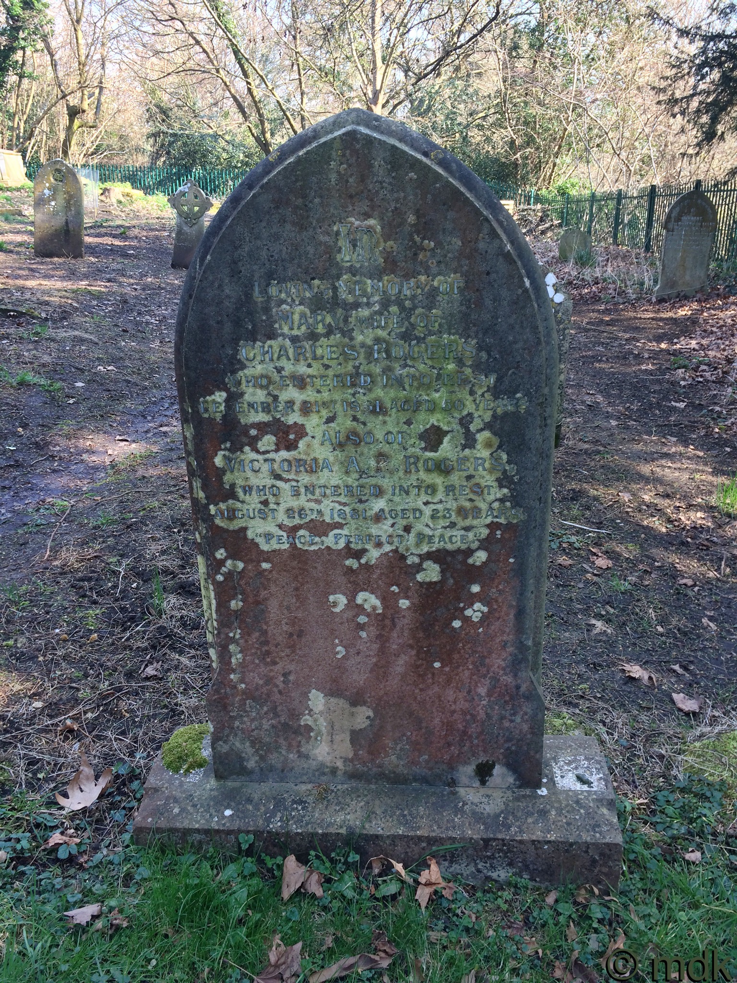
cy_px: 492
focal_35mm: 29
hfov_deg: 48.2
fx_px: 823
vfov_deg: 61.7
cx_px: 368
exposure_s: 1/101
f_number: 2.2
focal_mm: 4.15
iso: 32
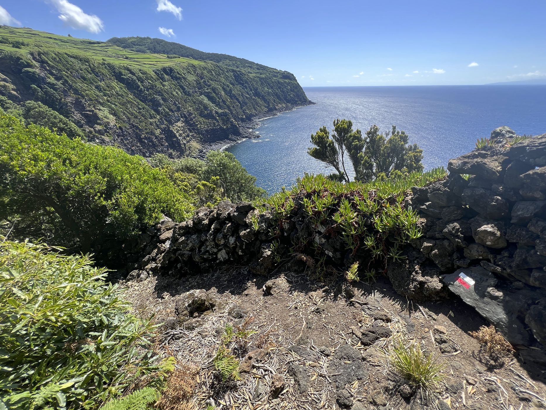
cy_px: 193
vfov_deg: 85.6
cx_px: 293
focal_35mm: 14
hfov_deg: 101.9
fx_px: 221
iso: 32
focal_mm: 1.57
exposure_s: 1/539
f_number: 1.8
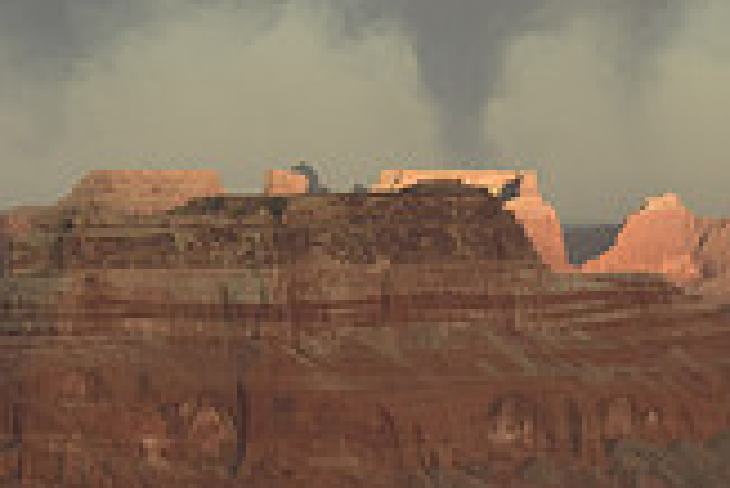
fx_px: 7590
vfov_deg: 3.7
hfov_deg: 5.5
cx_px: 605
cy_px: 481
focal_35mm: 374
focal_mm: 70
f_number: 11
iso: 200
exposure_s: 1/15
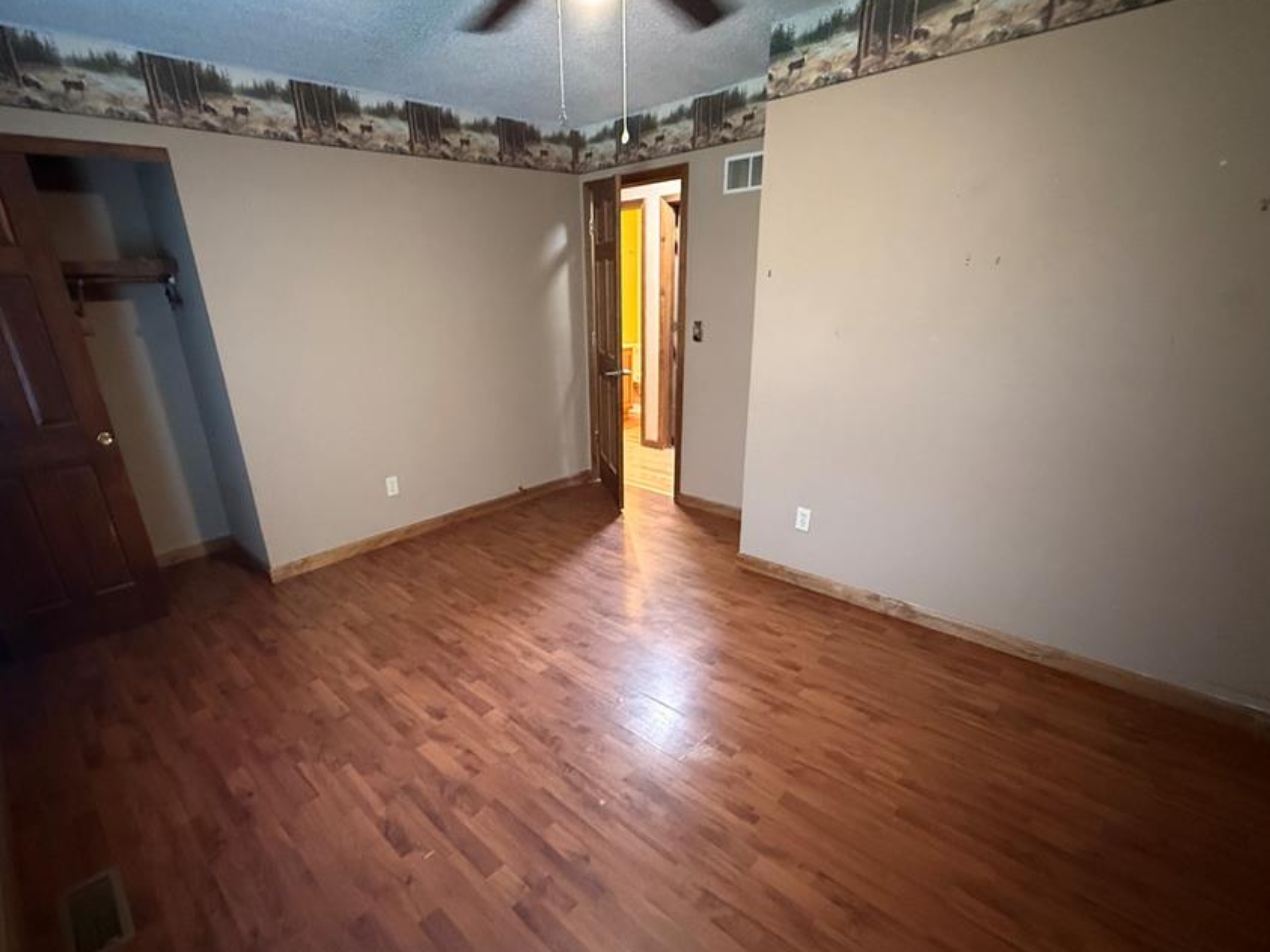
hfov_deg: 90.9
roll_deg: +1.6
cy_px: 524
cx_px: 591
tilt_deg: -21.3
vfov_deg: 74.5
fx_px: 624
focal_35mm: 17
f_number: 2.2
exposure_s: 1/40
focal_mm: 2.22
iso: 1250
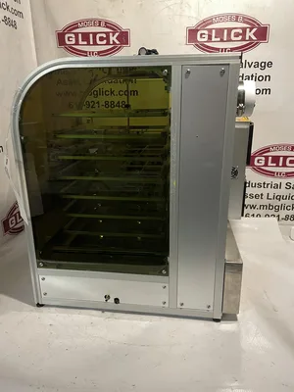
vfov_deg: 67.3
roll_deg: -0.5
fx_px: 294
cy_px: 196
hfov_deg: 53.1
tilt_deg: -17.9
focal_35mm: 26
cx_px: 147
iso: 320
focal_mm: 4.2
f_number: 1.6
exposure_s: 1/60
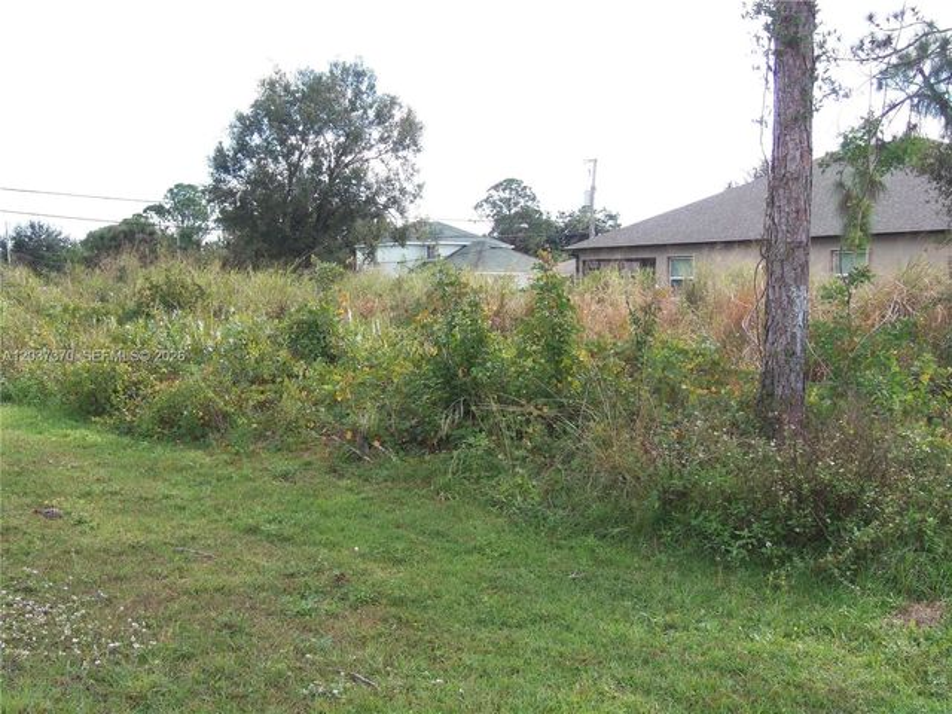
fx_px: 1100
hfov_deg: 46.8
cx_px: 476
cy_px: 357
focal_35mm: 40
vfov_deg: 36.0
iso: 64
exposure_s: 1/160
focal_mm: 7.2
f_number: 3.6
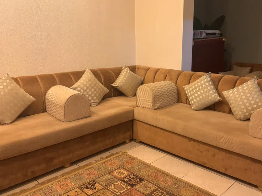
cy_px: 88
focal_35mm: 33
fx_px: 250
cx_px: 156
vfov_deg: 42.9
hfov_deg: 55.0
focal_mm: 5.96
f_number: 1.6
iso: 400
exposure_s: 1/50
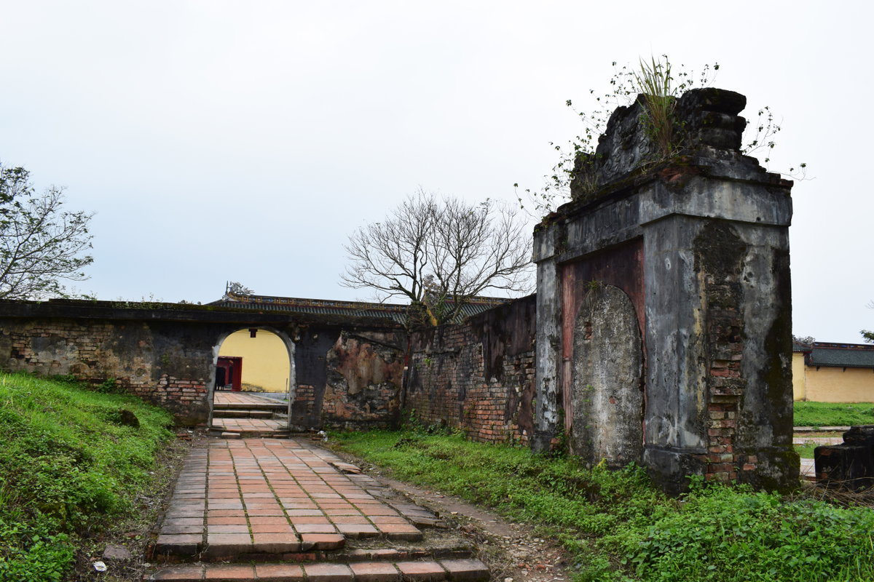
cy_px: 291
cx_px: 437
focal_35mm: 30
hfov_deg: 61.9
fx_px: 728
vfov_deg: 43.6
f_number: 11
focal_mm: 20
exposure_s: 1/500
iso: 400
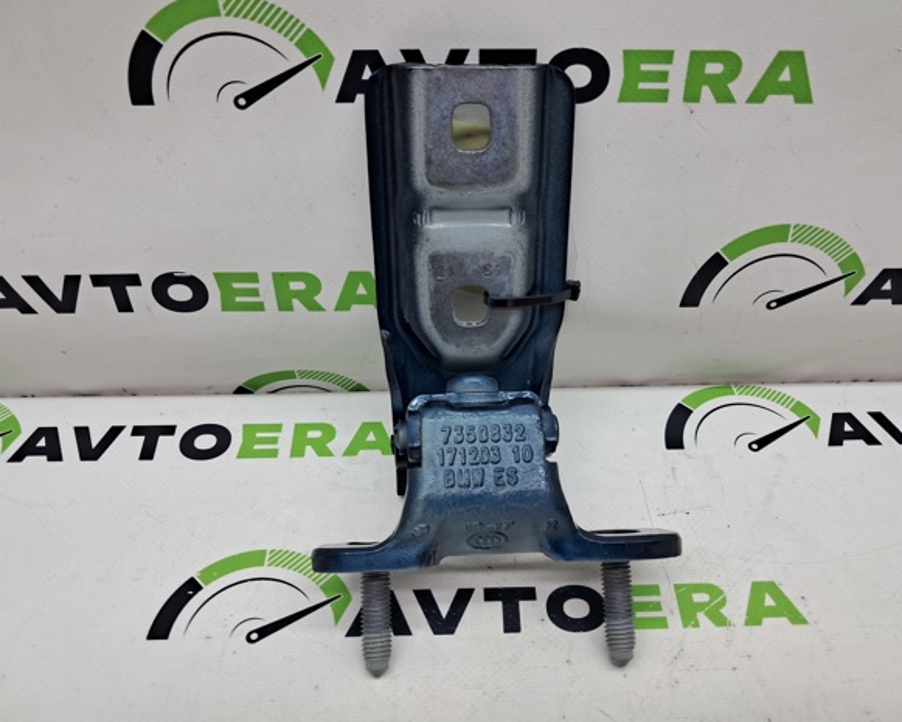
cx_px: 472
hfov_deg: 60.4
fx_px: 774
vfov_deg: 50.0
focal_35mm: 29
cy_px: 364
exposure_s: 1/100
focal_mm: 4
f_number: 1.8
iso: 50
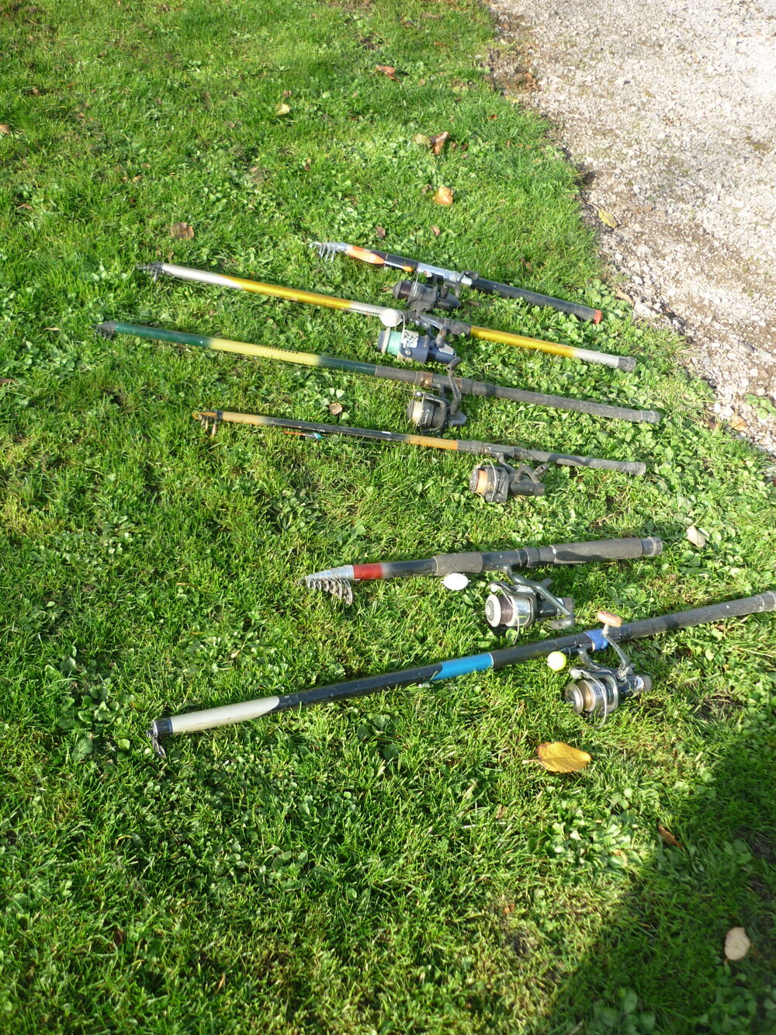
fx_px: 986
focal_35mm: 33
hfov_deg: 43.0
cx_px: 388
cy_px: 518
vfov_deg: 55.3
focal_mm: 5.5
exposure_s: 1/160
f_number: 2.8
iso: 80
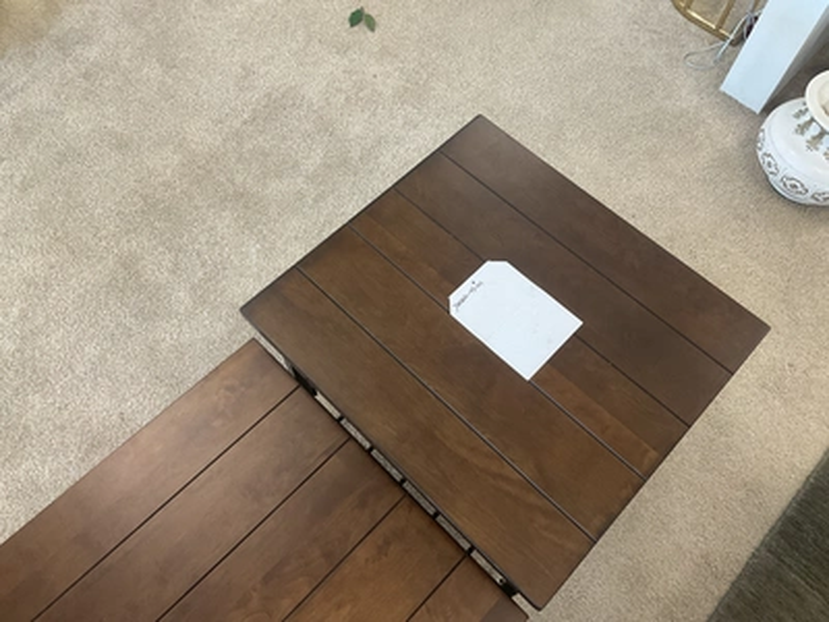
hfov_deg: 61.7
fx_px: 695
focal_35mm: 29
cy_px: 311
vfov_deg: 48.2
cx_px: 414
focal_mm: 3
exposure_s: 1/60
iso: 100
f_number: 1.8
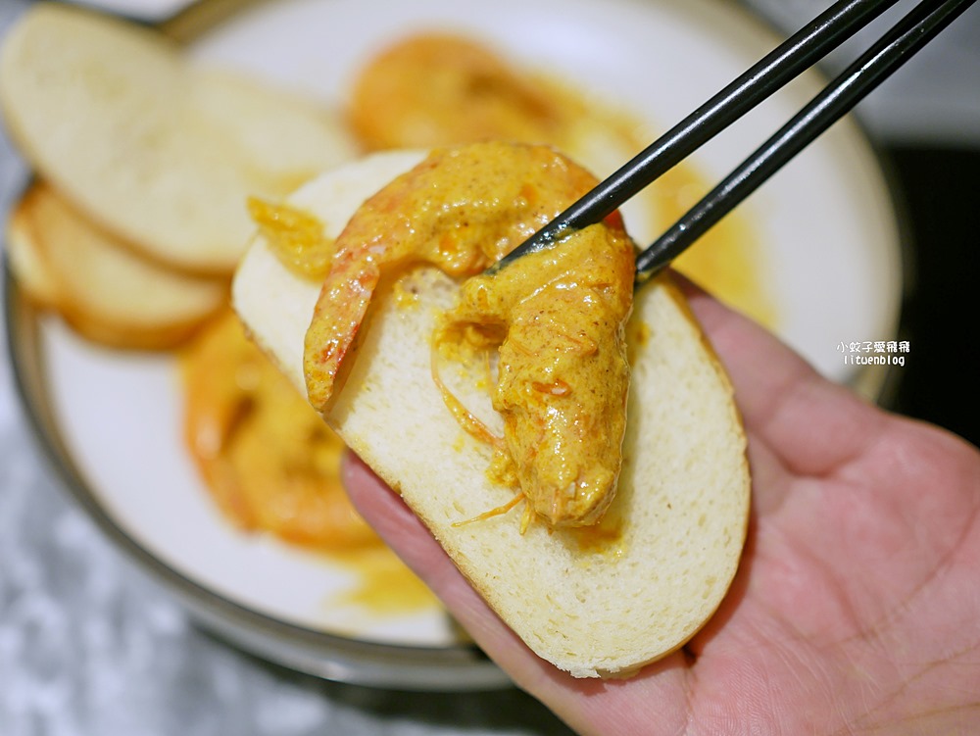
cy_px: 368
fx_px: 1416
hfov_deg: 38.2
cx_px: 490
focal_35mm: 50
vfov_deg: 29.1
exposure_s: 1/160
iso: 200
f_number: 1.8
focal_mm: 25
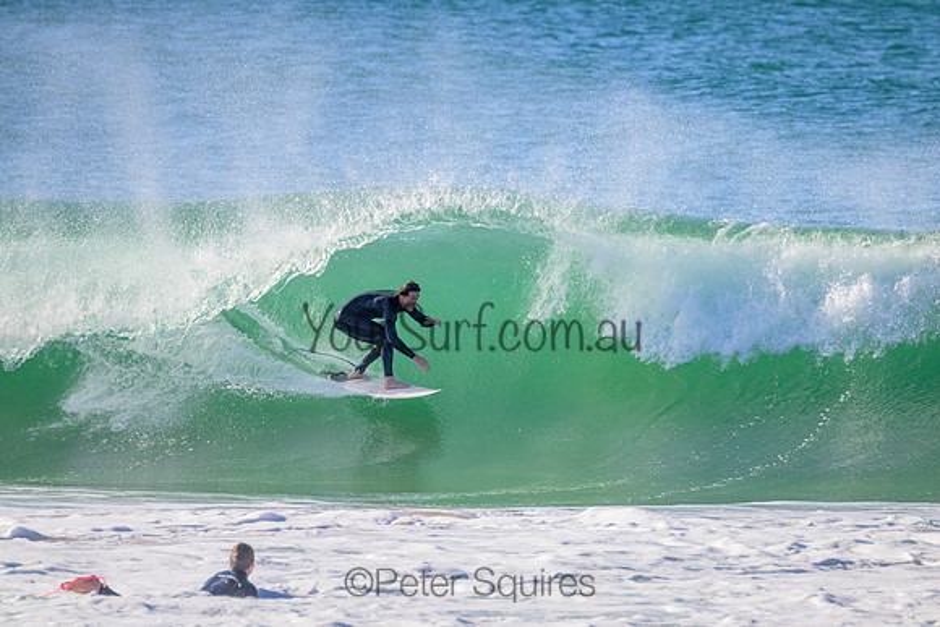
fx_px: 20893
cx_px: 470
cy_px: 314
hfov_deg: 2.6
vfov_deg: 1.7
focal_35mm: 800
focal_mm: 800
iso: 1800
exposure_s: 1/2000
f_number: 11
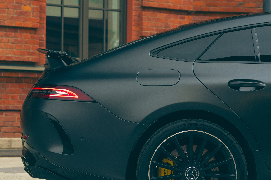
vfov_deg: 13.5
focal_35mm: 101
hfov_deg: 20.2
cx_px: 120
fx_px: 760
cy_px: 125
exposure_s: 1/80
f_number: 4
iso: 800
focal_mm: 70
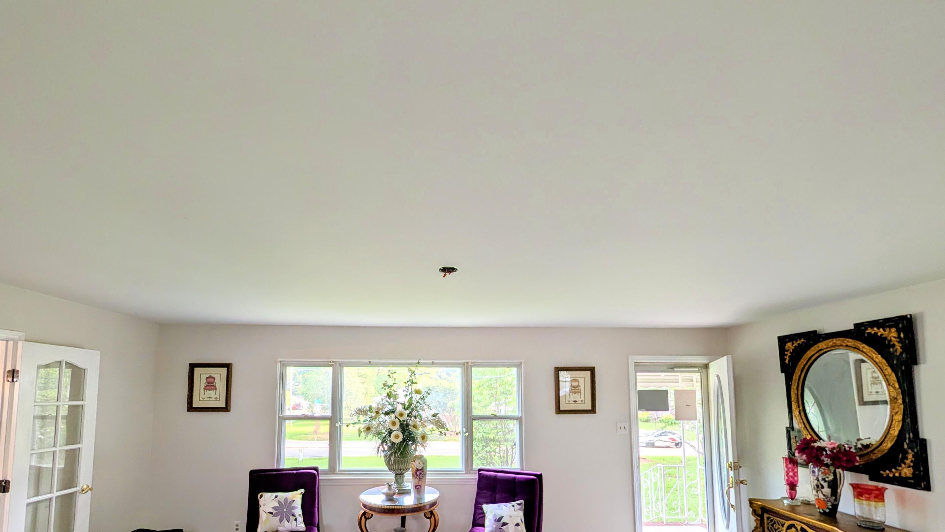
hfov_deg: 106.7
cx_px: 444
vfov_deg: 71.6
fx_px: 351
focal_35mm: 14
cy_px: 365
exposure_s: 1/94.8
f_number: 1.7
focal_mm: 2.02
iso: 53
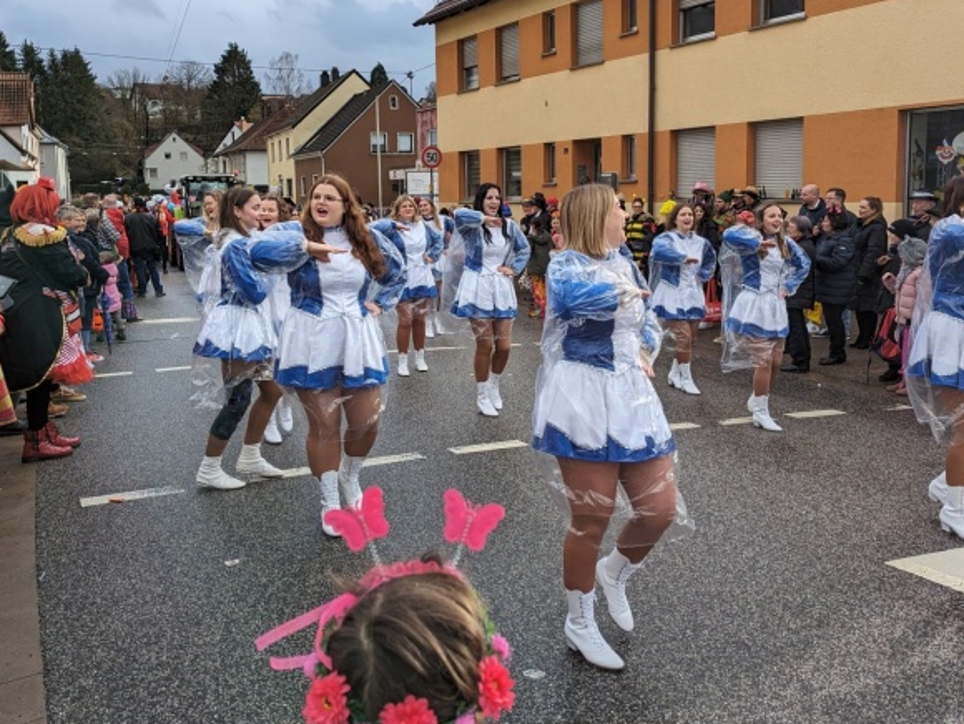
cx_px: 463
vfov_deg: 42.7
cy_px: 282
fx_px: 920
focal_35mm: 33
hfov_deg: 55.3
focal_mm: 6.81
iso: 46
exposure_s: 1/1058
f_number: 1.85
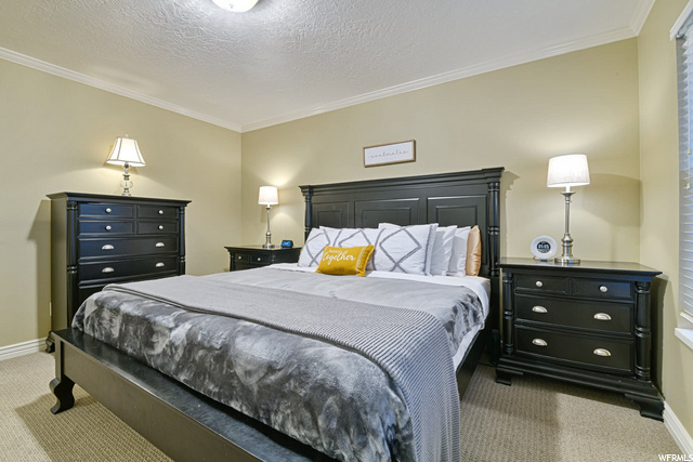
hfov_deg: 100.4
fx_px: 289
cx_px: 346
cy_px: 231
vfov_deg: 77.4
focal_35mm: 15
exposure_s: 2.5
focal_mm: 15
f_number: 8
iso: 250
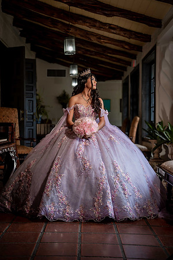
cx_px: 86
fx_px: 418
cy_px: 130
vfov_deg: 34.5
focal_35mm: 58
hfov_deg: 23.4
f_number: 2.2
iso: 400
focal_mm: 58
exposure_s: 1/400
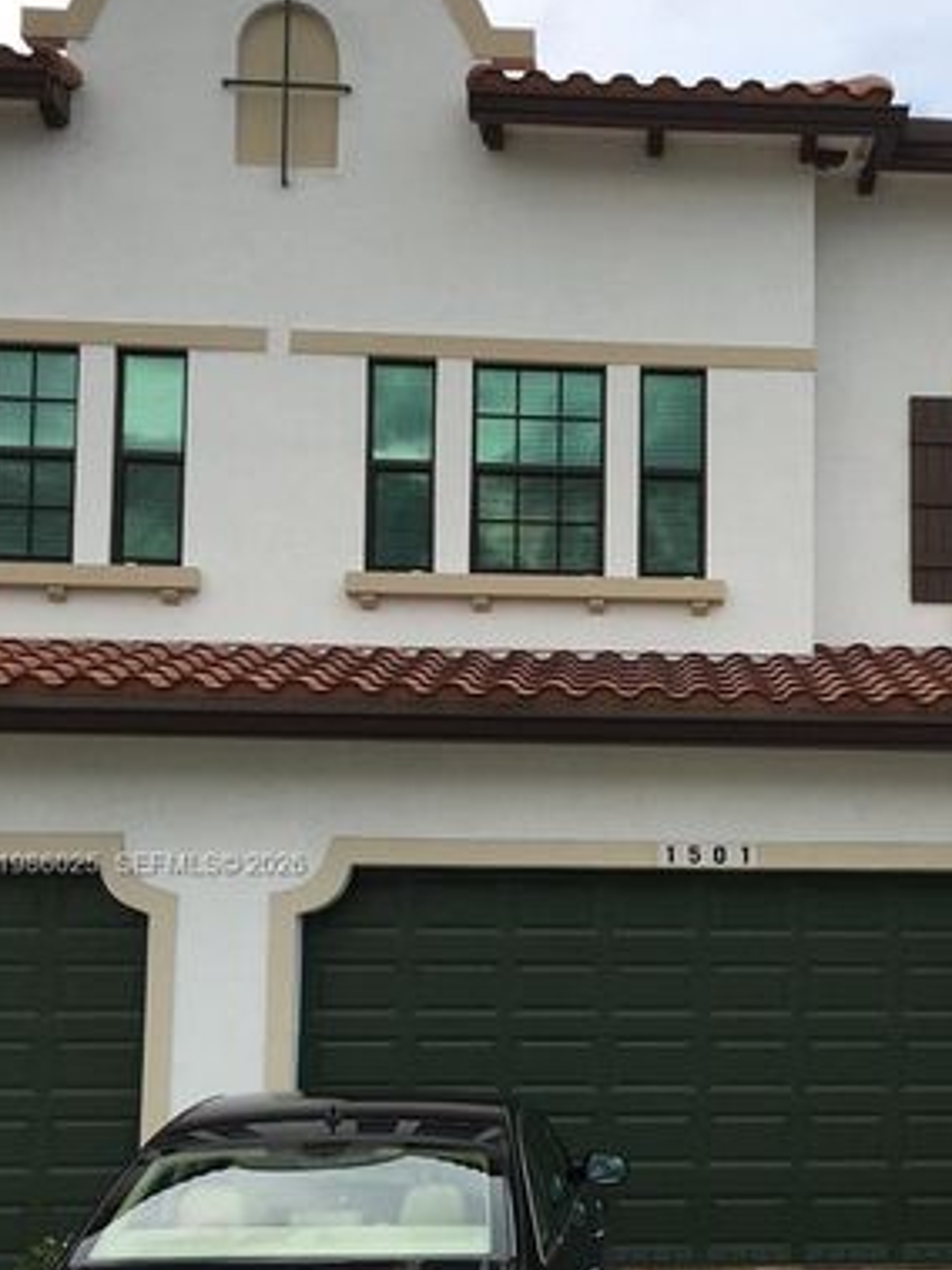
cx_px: 798
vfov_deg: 37.0
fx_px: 1871
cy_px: 866
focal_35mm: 51
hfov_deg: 27.8
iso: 25
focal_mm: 4.15
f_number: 2.2
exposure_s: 1/349
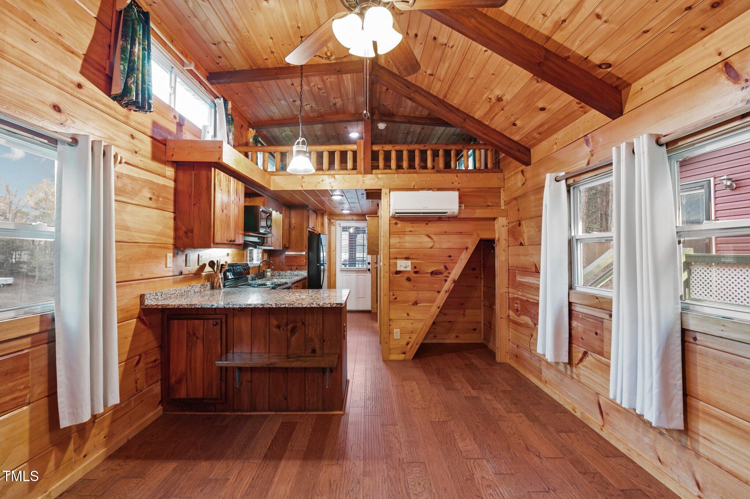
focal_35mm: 15
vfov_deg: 77.2
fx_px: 312
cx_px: 375
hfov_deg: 100.4
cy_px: 250
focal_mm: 15
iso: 400
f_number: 7.1
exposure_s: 1/1.67
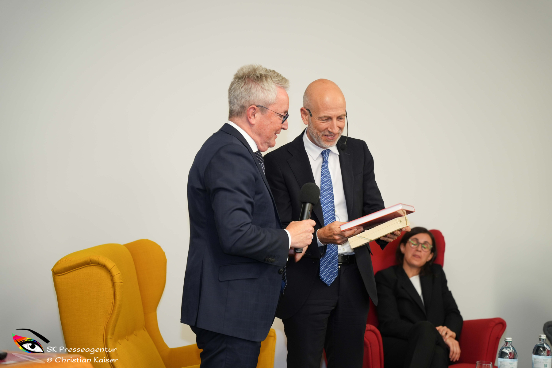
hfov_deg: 28.8
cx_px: 276
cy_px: 184
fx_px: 1073
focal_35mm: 70
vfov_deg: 19.5
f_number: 2.8
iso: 400
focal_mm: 70
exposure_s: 1/60
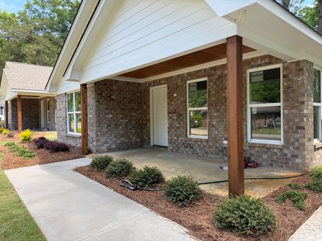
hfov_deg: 71.6
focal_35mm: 24
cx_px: 161
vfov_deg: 56.8
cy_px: 120
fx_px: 223
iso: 80
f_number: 1.78
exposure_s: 1/612
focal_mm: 6.76
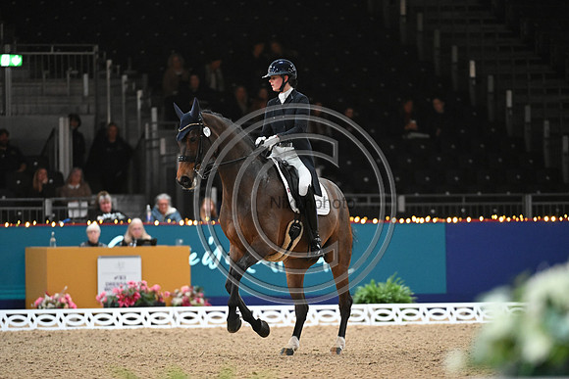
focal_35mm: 360
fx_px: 5691
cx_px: 284
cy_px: 190
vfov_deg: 3.8
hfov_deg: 5.7
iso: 6400
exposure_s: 1/640
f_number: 4
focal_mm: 360
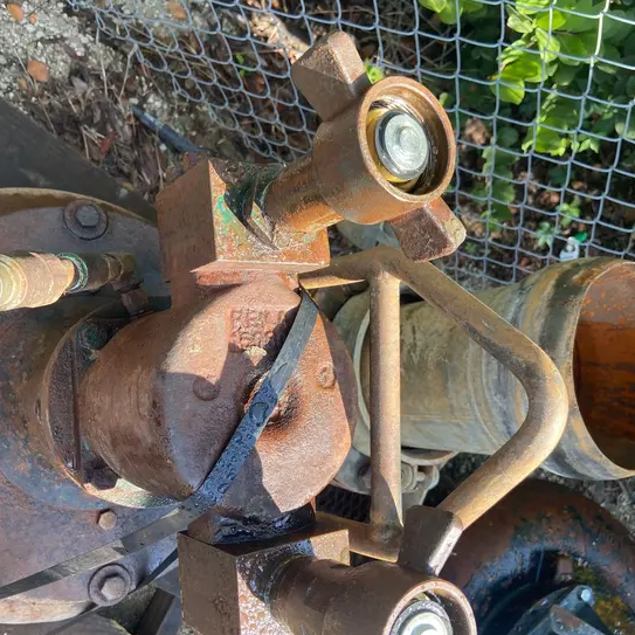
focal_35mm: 31
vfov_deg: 52.3
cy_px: 368
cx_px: 319
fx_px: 643
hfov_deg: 52.5
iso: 32
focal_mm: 4.25
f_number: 1.8
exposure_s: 1/262
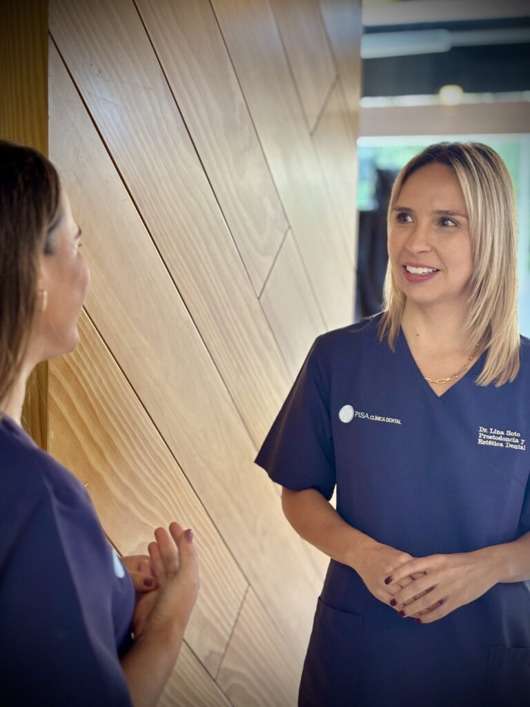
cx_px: 265
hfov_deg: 28.0
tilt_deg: -7.6
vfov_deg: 36.8
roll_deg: -1.8
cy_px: 354
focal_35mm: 52
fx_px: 1062
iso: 80
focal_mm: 5.96
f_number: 1.6
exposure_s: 1/50
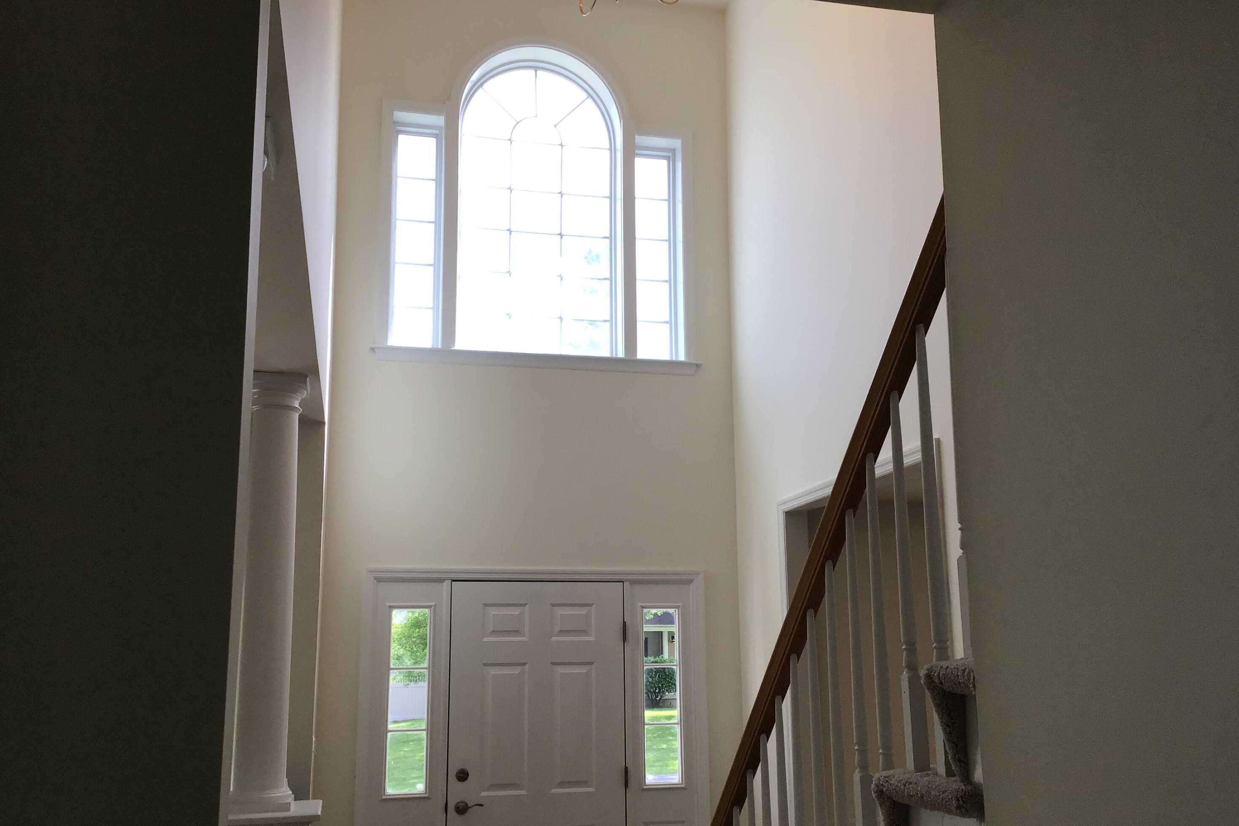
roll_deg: -0.3
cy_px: 463
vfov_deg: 39.9
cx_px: 617
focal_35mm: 33
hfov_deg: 57.2
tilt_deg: +9.7
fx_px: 1136
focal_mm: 3.3
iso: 25
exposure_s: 1/120
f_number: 2.4
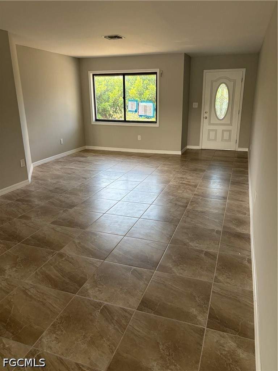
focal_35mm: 26
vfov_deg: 67.3
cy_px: 186
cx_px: 139
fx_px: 278
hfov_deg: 53.1
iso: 80
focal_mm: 5.96
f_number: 1.6
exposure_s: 1/122
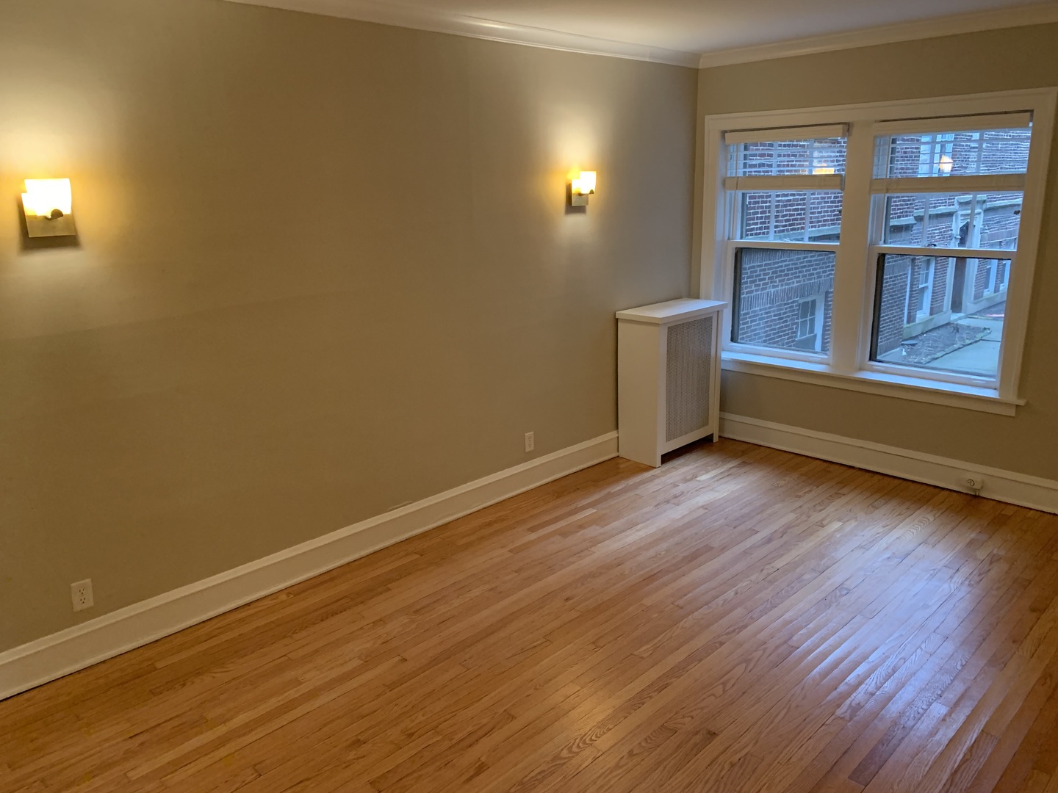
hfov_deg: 67.3
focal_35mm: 26
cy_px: 396
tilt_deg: -14.6
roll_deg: +1.3
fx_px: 795
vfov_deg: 53.1
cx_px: 529
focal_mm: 4.25
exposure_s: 1/40
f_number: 1.8
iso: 400
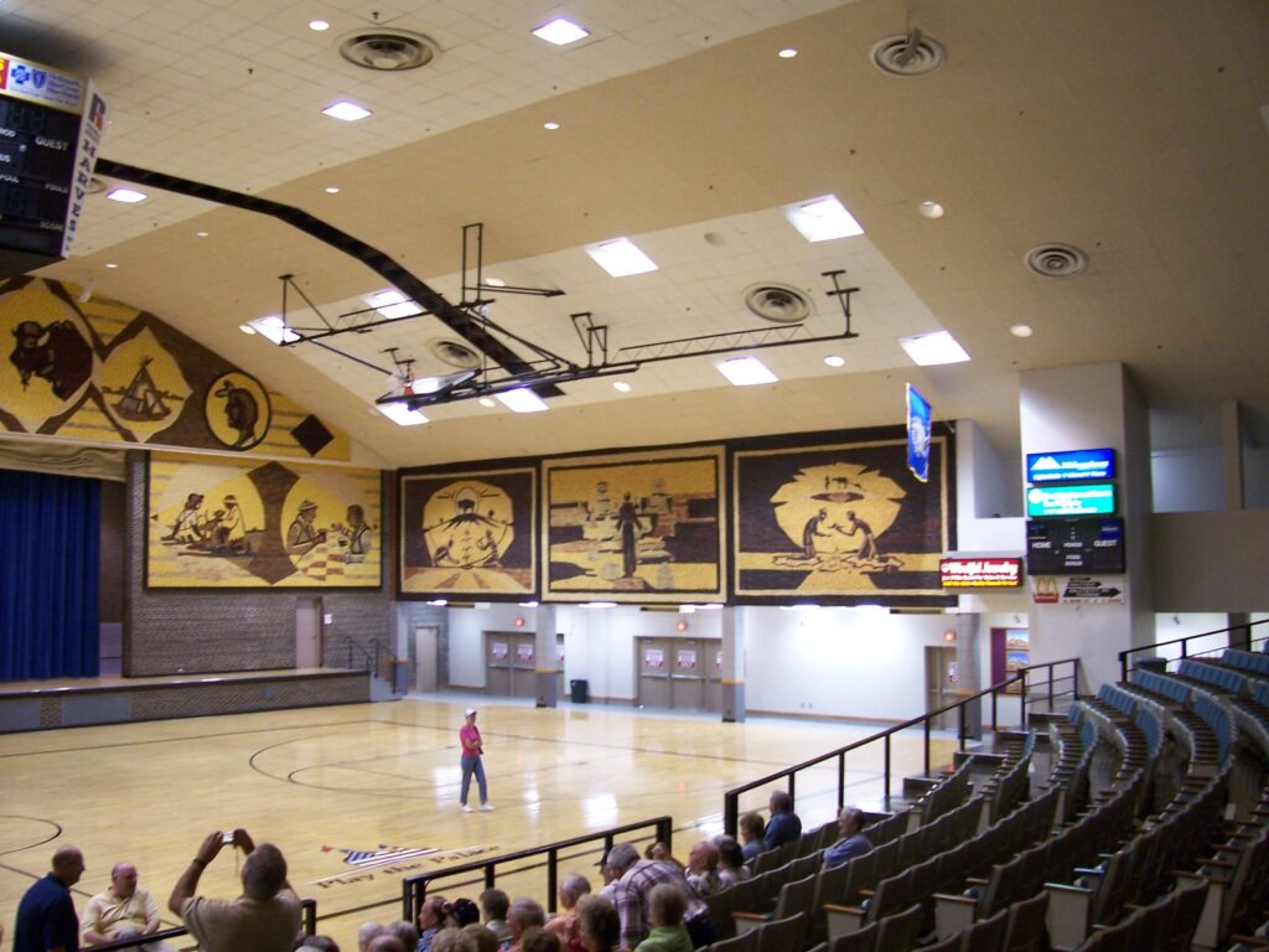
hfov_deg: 54.0
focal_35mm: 34
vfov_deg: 41.8
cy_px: 476
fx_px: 1246
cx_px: 634
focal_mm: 5.6
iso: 160
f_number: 2.7
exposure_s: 1/20
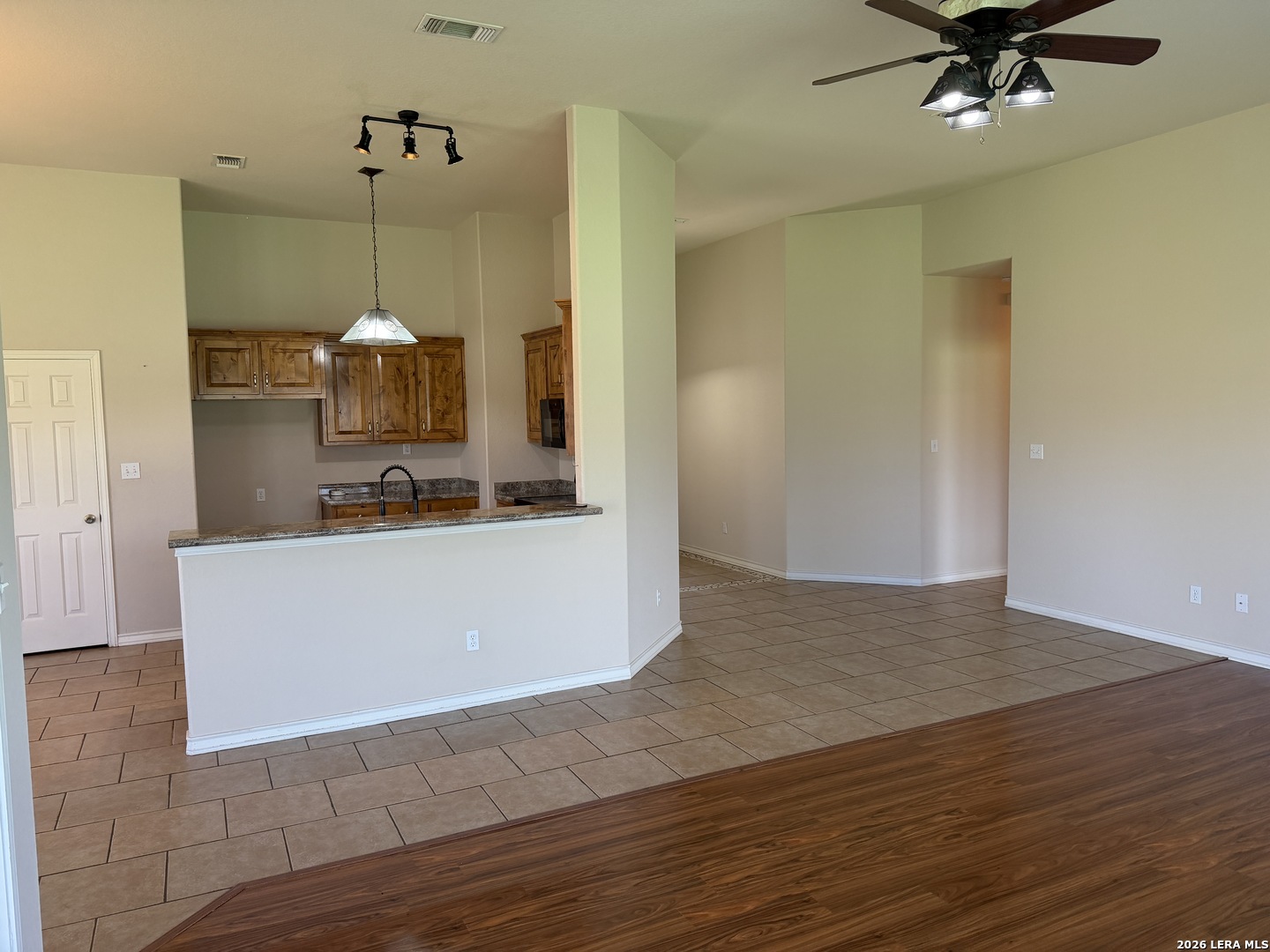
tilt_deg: -1.3
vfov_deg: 56.8
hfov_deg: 71.6
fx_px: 881
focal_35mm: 24
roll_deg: +2.3
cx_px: 635
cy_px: 476
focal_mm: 6.76
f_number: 1.78
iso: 200
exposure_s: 1/179
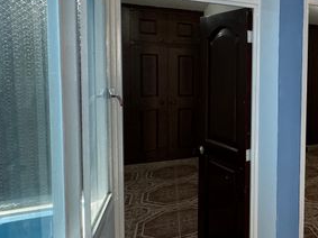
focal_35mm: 33
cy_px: 88
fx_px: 303
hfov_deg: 43.1
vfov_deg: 42.6
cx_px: 350
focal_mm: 2.22
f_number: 2.2
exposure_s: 1/60
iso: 200
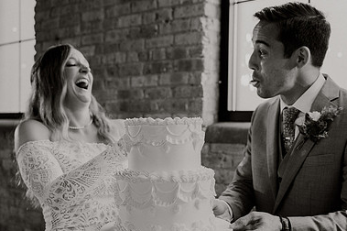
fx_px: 472
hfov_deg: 40.3
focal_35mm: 49
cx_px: 202
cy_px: 142
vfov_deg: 27.4
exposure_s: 1/125
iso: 2000
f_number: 2.8
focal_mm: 31
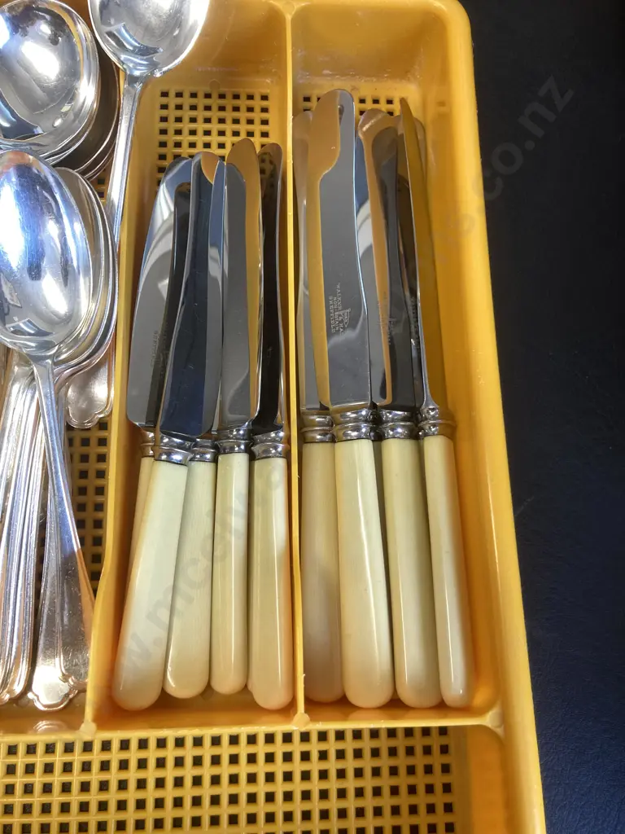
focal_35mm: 28
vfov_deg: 63.4
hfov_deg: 49.7
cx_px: 312
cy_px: 417
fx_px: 674
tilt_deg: -74.0
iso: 80
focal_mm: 3.99
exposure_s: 1/50
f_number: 1.8
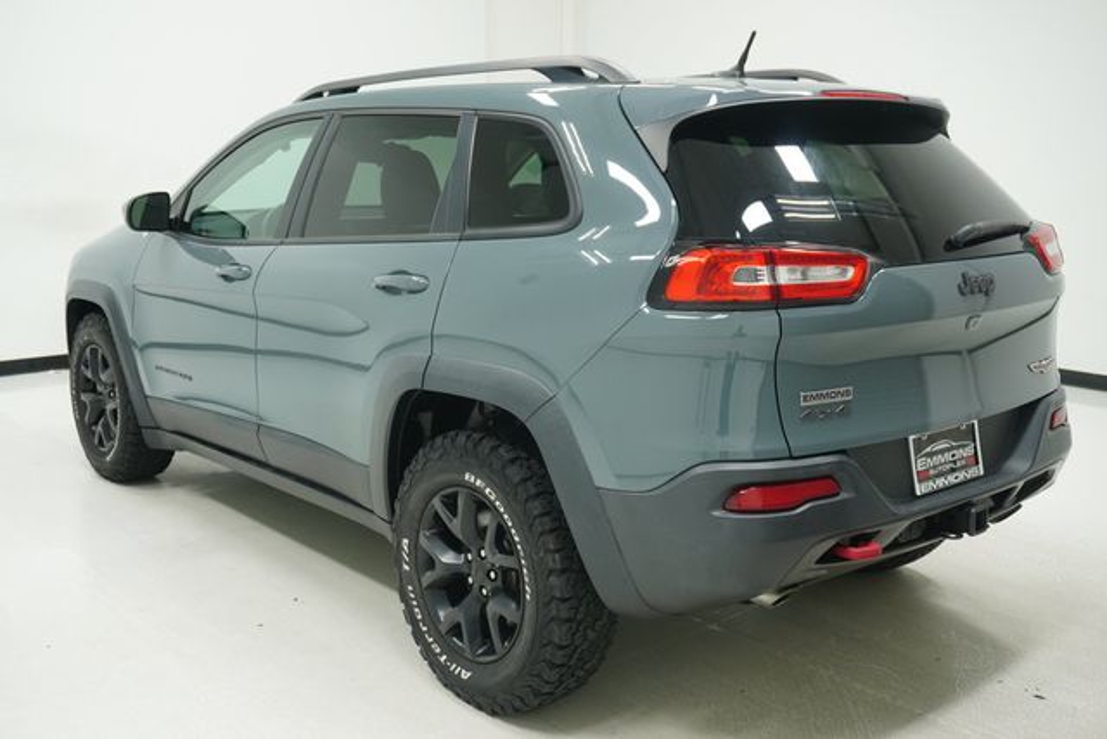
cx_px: 554
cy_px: 370
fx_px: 1138
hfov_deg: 51.9
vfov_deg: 36.0
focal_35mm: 37
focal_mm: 25
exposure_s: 1/200
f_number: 5.6
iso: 1000
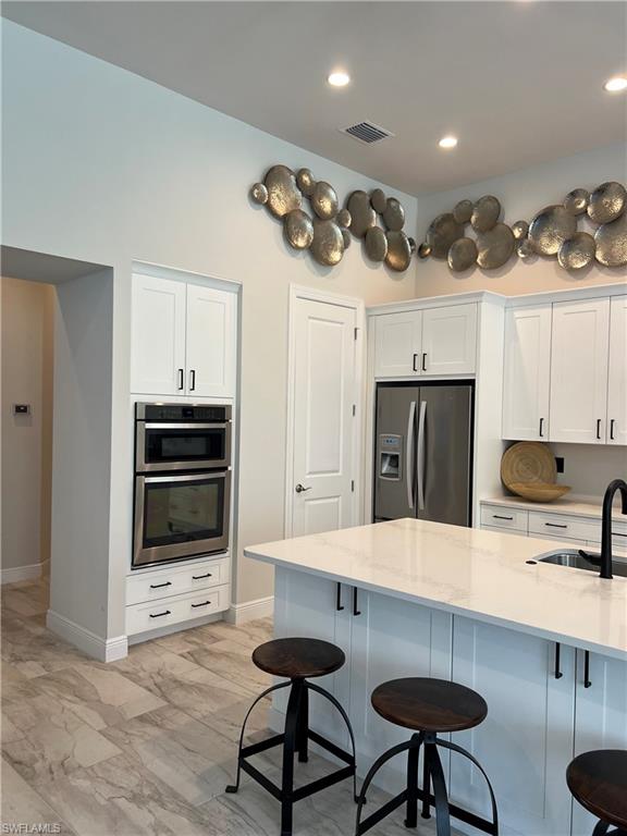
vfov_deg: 67.3
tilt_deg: -1.4
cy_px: 418
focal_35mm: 26
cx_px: 314
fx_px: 628
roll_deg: -1.3
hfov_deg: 53.1
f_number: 1.5
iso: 125
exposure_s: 1/120
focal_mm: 5.7
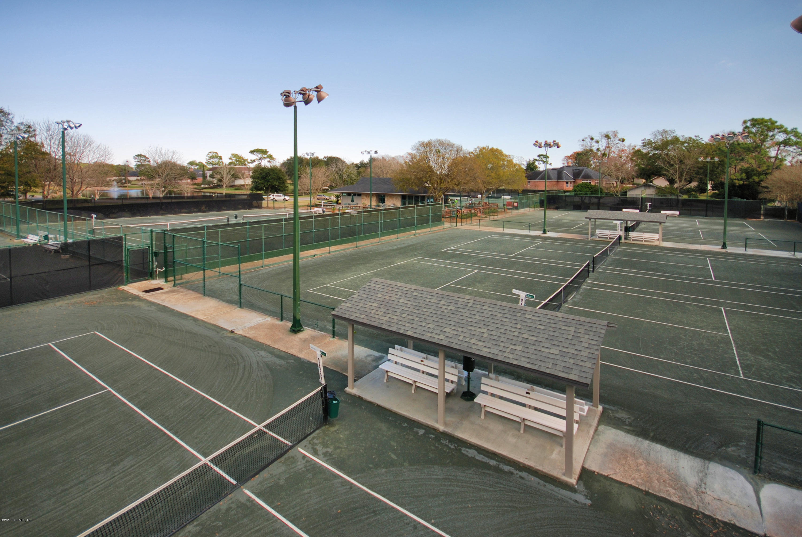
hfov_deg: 100.3
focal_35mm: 15
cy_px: 268
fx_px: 335
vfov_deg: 77.5
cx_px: 401
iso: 100
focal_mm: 10
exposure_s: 1/125
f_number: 4
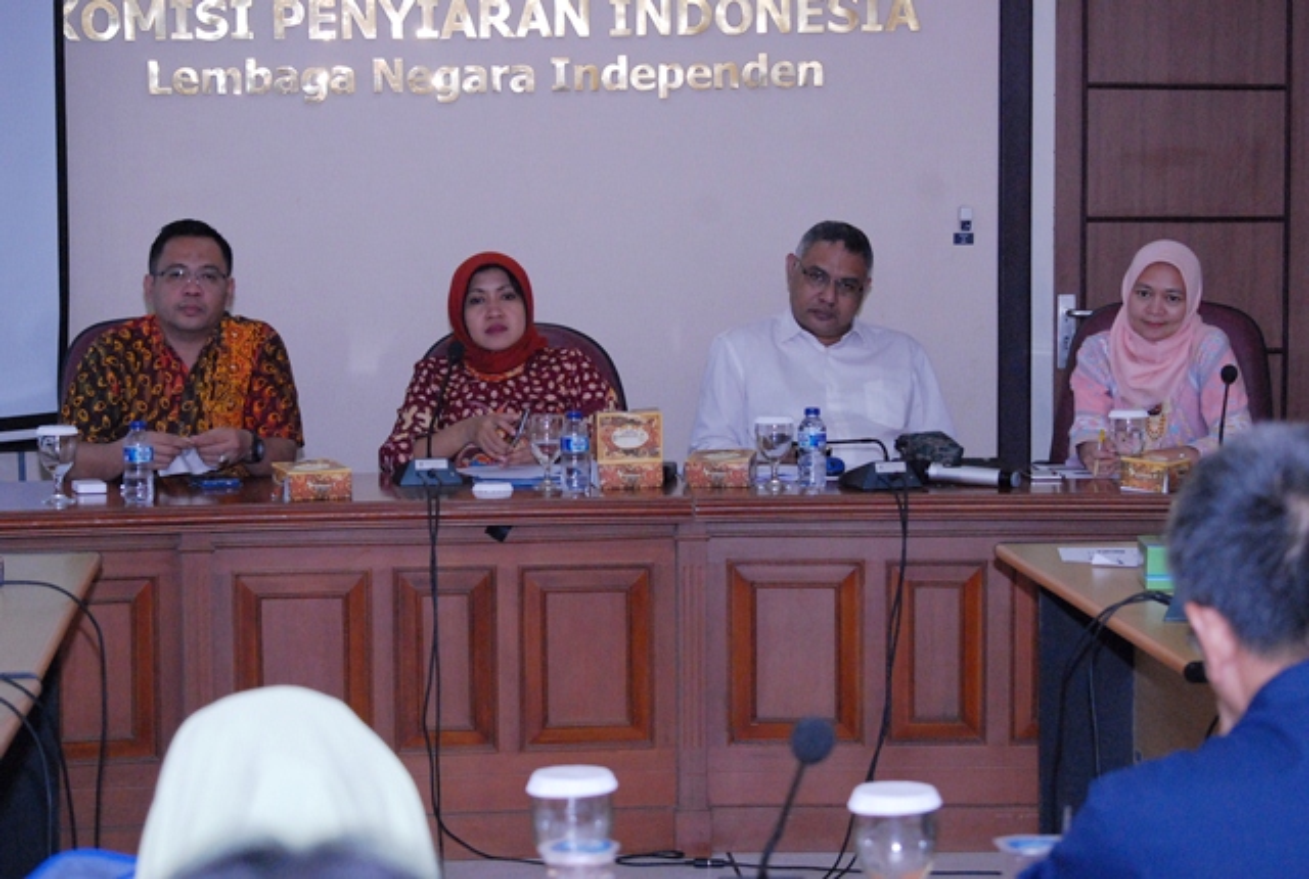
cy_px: 440
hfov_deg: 21.9
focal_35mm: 93
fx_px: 3389
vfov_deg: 14.8
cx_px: 654
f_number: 5.6
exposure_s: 1/125
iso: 1000
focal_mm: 62
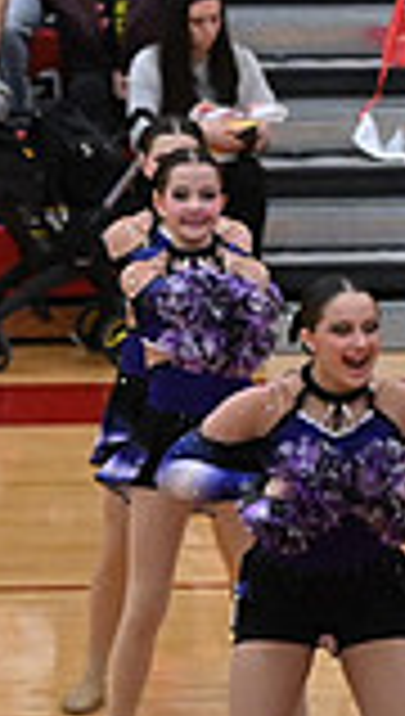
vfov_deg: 5.4
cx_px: 1210
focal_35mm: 401
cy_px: 606
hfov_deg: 3.0
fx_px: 7619
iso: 6400
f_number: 4
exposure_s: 1/400
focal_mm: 70
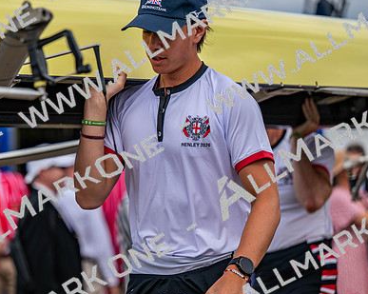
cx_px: 136
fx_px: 1763
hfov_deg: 11.9
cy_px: 131
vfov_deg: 9.5
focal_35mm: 162
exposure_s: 1/2000
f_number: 2.8
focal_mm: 115
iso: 100
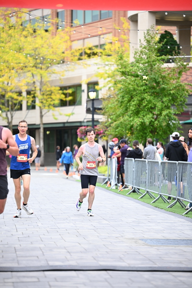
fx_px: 999
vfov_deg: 16.4
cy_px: 144
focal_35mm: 125
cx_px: 96
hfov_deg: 11.0
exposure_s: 1/1600
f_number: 2.8
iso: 800
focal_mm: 125
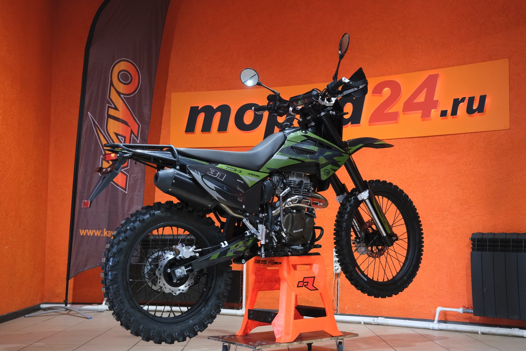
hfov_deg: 47.4
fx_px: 599
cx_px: 263
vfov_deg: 32.6
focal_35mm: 41
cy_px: 176
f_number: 4
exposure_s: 1/100
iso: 1600
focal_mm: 27.5
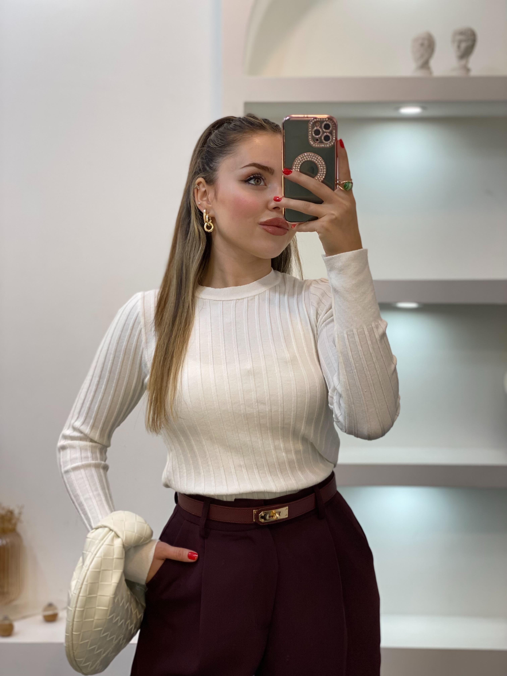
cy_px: 338
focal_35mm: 52
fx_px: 1015
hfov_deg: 28.0
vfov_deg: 36.8
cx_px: 254
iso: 80
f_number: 2
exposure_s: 1/100
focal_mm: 6
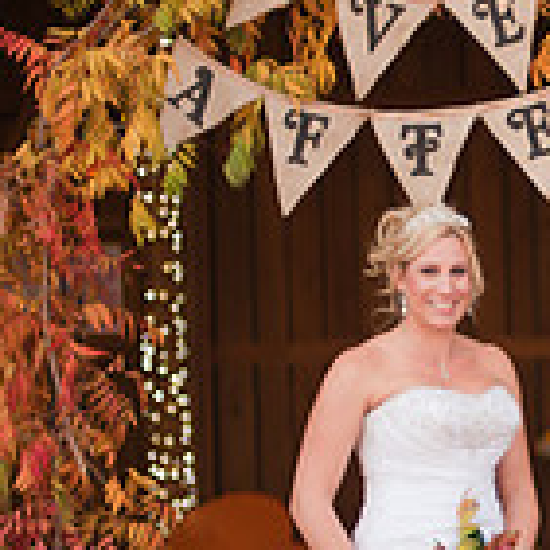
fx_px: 3146
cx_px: 897
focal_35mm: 175
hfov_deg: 9.6
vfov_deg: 10.0
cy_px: 335
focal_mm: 50
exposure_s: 1/200
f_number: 1.4
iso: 320
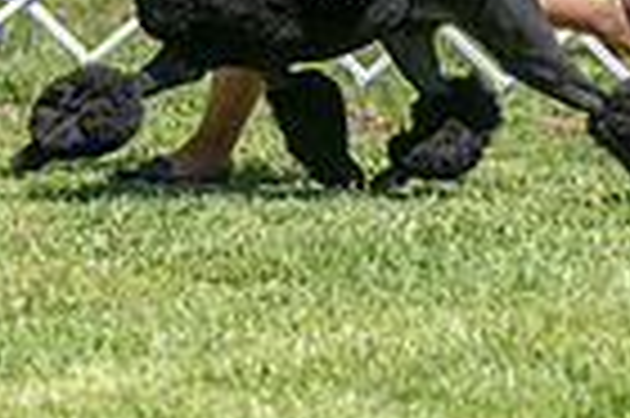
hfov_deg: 4.1
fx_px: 8705
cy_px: -92
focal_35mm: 498
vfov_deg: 2.8
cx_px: 454
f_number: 4
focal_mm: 120
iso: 160
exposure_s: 1/1000
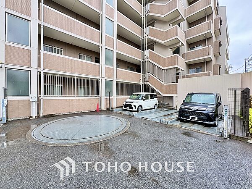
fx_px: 102
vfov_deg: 85.7
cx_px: 126
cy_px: 94
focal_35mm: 14
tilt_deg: -0.5
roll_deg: -0.6
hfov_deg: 102.1
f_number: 2.2
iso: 64
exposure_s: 1/129
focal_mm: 2.22
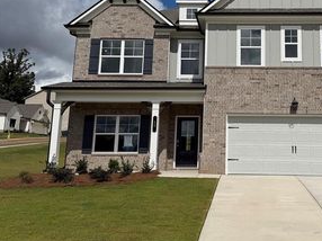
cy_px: 78
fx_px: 390
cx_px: 238
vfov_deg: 34.0
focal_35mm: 42
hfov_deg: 43.5
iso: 80
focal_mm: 6.76
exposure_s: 1/17544
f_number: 1.78
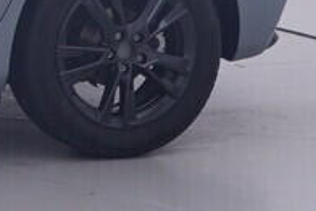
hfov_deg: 11.5
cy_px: -185
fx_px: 1455
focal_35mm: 166
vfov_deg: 8.0
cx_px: -255
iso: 200
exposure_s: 1/80
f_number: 5
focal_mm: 15
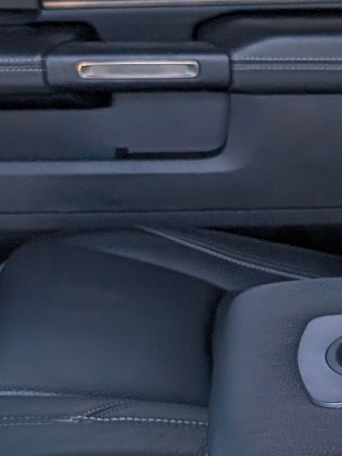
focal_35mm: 118
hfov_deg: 12.0
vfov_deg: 16.6
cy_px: 345
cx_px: 512
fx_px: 1555
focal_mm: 6.9
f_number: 1.68
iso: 16
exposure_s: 1/934
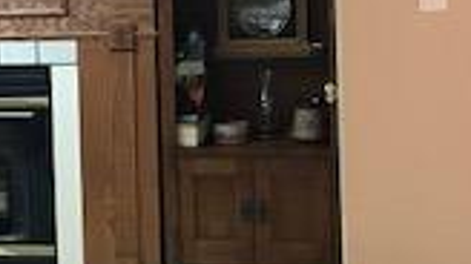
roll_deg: +2.7
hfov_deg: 17.9
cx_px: 92
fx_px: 1485
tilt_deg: -8.8
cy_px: 123
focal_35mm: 119
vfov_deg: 10.2
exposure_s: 1/15
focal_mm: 3.99
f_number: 1.8
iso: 64
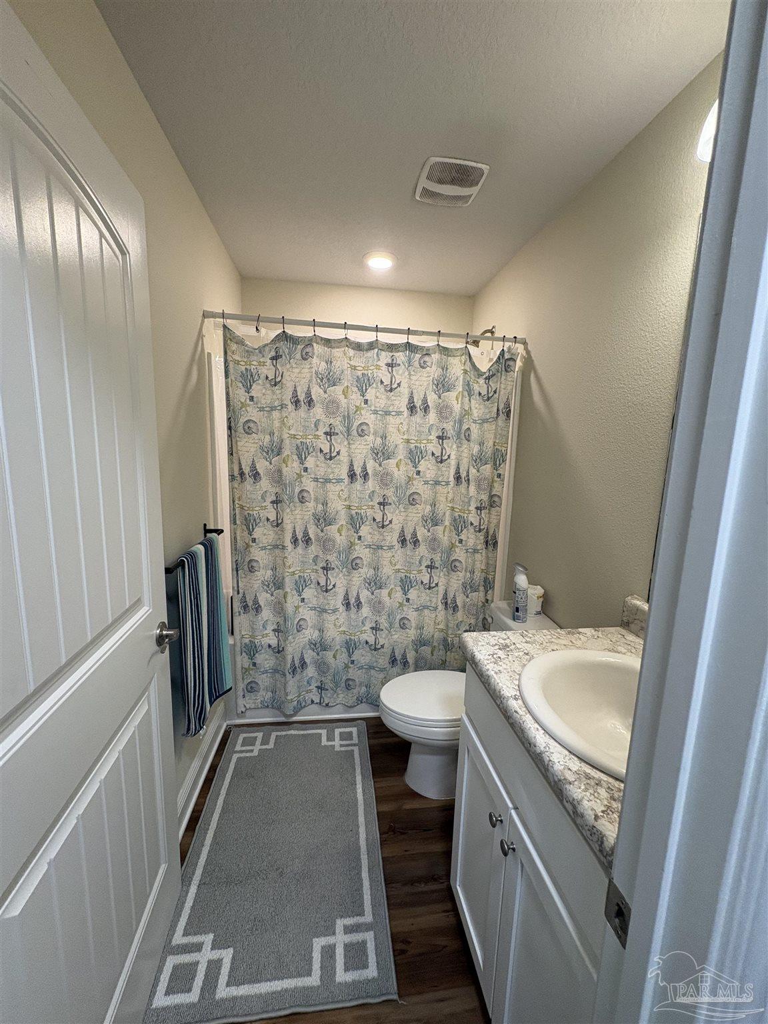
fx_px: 414
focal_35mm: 14
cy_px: 512
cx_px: 384
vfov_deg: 102.1
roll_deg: -1.6
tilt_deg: -8.6
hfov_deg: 85.7
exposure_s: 1/120
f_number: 2.2
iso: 200
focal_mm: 2.22
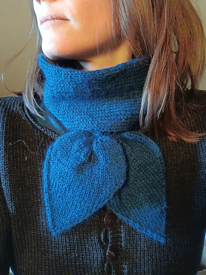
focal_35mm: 29
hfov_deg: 48.2
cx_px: 103
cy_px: 138
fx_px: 230
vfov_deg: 61.7
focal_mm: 3.82
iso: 4952
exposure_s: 1/25
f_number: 2
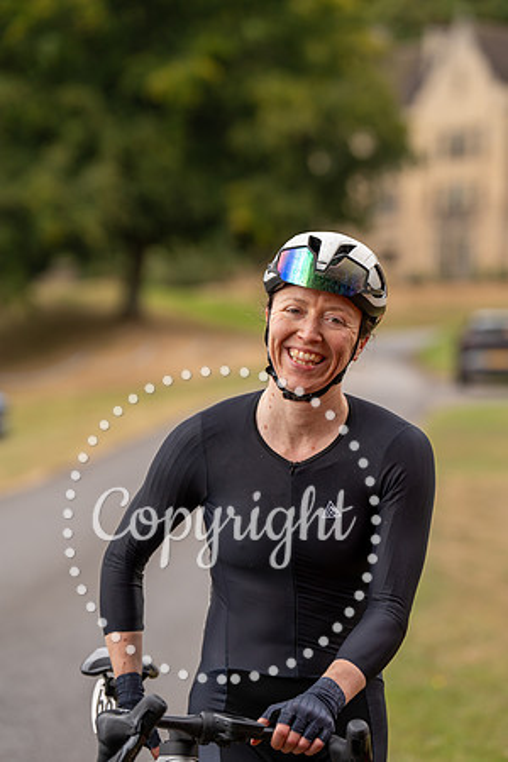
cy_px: 381
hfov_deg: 10.2
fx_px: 2857
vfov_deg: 15.2
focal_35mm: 135
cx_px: 254
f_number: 3.5
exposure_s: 1/1000
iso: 250
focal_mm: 135
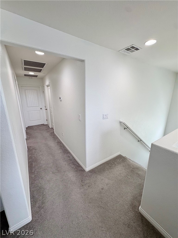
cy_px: 119
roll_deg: +0.1
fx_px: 96
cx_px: 89
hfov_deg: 85.7
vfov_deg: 102.1
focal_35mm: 14
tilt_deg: -14.0
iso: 125
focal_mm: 2.22
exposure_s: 1/120
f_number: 2.2
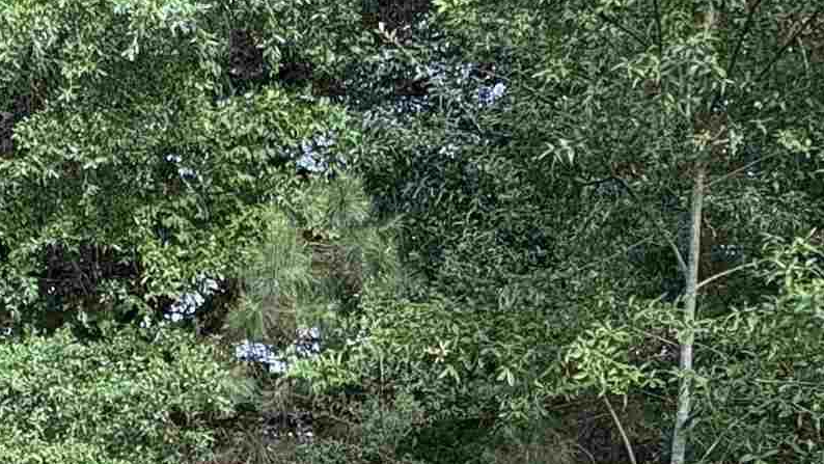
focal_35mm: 59
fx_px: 1289
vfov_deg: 18.9
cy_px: 610
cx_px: 296
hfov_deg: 35.2
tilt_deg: -8.3
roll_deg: +1.4
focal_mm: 2.22
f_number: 2.2
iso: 40
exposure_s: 1/151
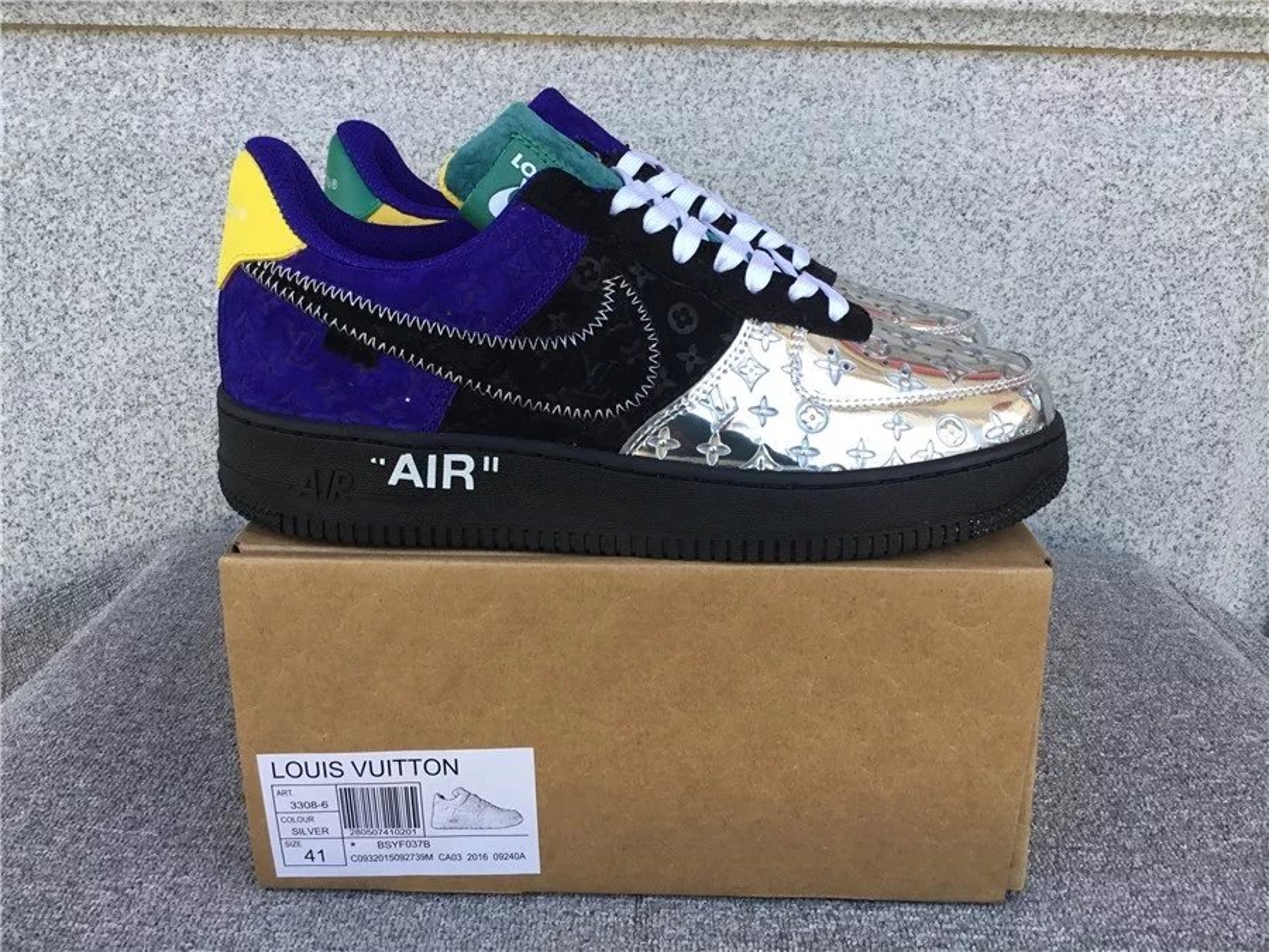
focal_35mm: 31
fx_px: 1136
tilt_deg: -17.6
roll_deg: -0.8
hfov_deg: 58.4
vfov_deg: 45.4
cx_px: 634
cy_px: 476
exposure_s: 1/100
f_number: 2.4
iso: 25
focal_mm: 3.3
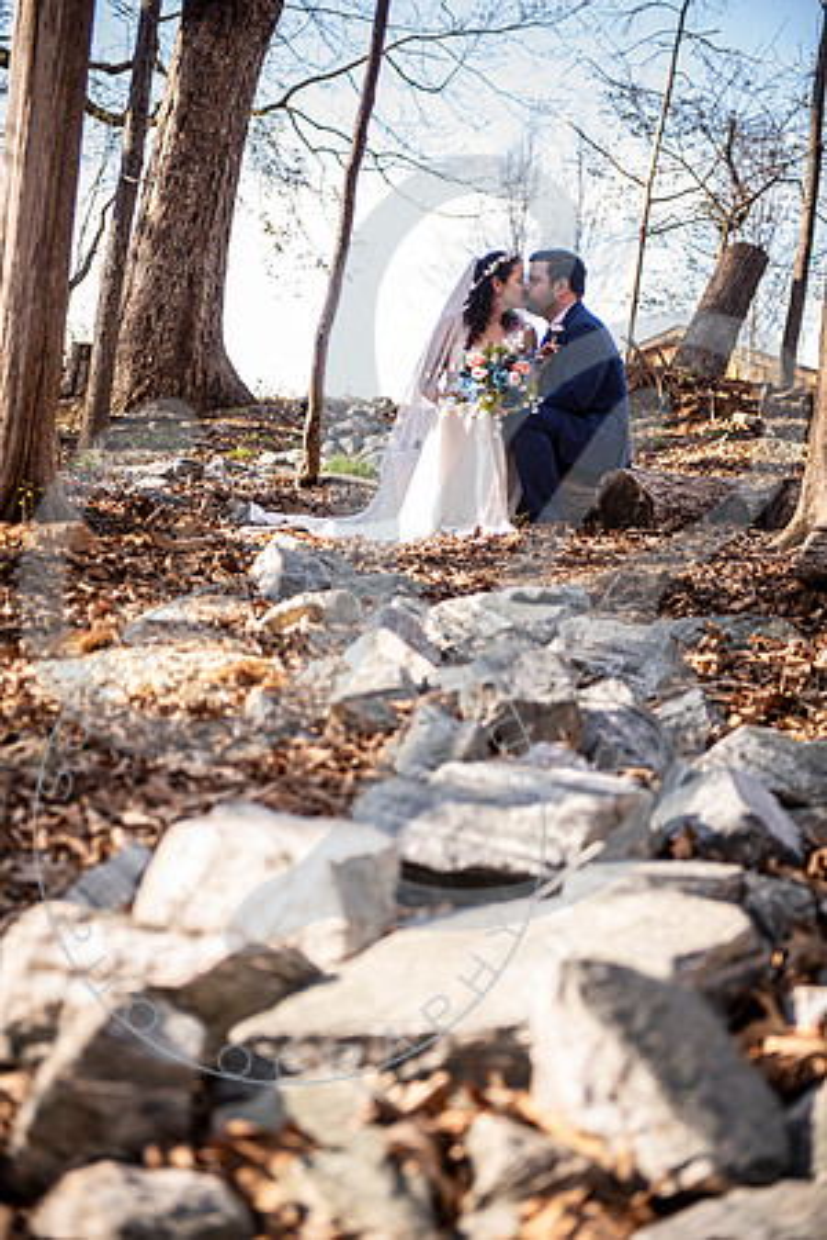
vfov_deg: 33.4
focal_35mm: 60
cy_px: 620
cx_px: 414
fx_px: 2067
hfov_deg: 22.6
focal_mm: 60
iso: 100
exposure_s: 1/160
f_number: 2.8
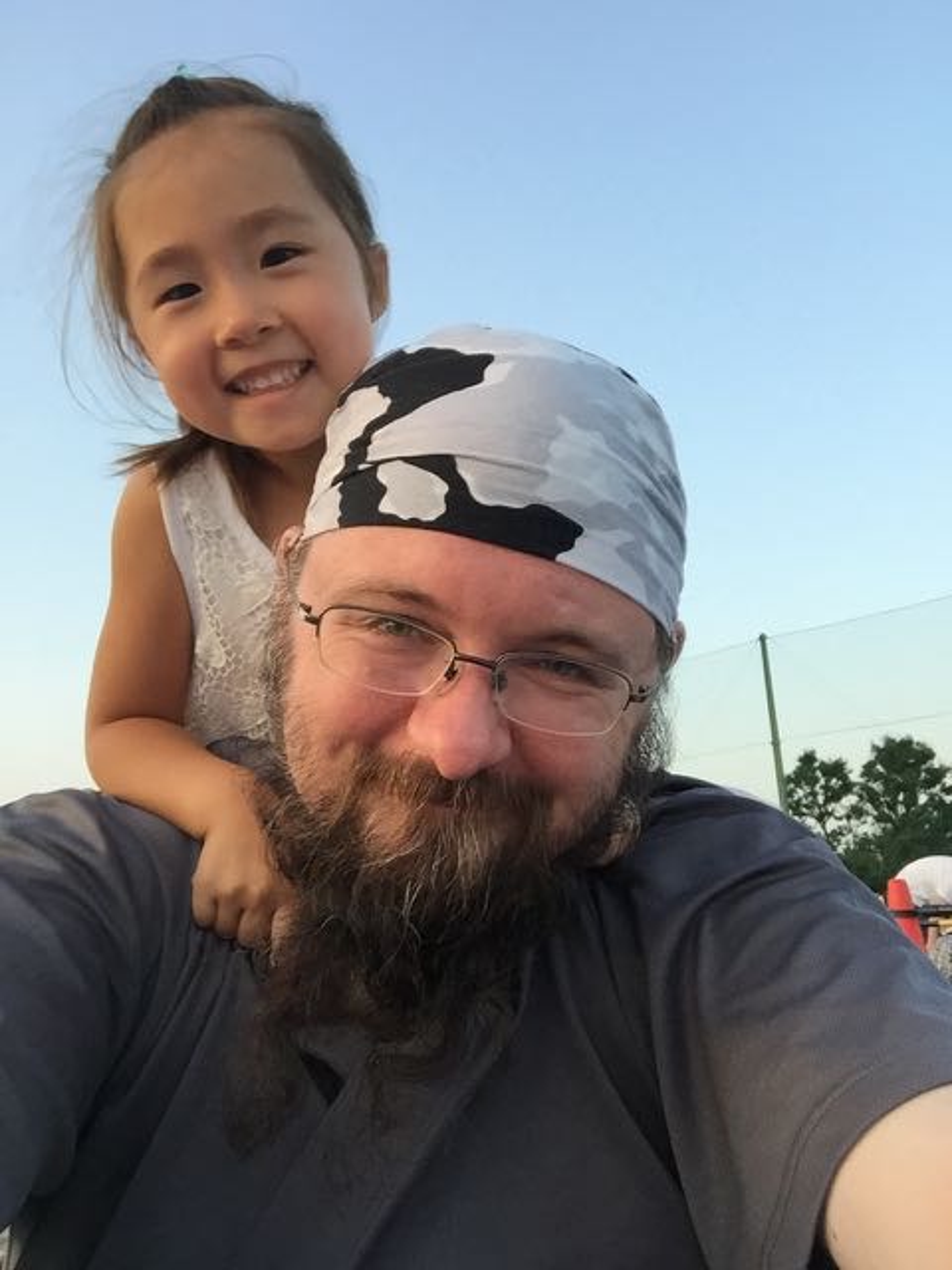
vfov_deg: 58.4
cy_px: 635
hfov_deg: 45.4
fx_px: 1137
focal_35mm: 31
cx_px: 476
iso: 64
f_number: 2.2
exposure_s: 1/120
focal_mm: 2.65
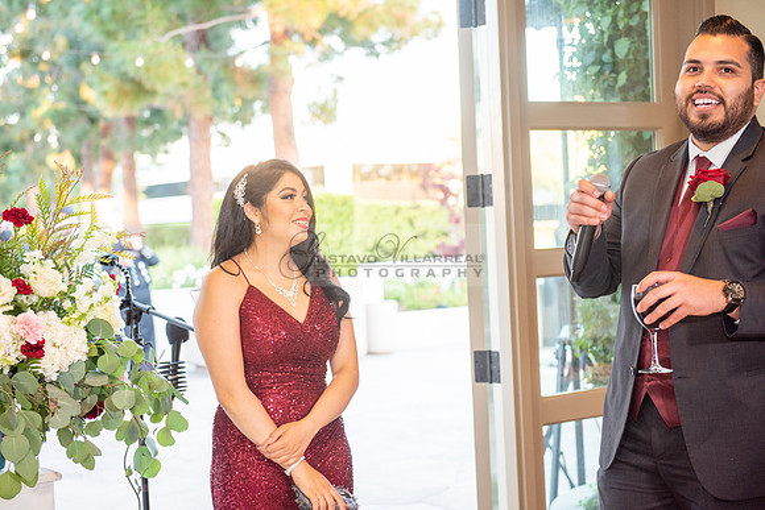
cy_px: 255
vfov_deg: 21.9
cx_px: 382
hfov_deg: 32.4
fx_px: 1318
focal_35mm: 62
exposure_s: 1/125
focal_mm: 62
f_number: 3.5
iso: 1250
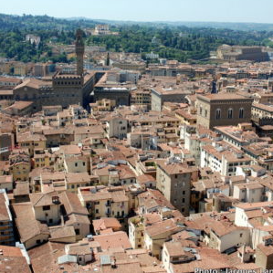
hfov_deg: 36.1
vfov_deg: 36.1
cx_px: 131
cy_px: 132
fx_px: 419
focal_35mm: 47
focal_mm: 22
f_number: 7.1
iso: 100
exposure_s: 1/200
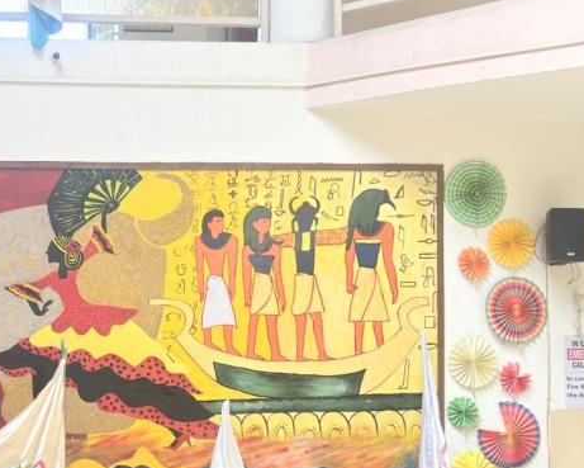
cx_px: 29
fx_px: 1124
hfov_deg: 27.8
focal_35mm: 65
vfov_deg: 23.1
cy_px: 386
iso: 160
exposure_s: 1/226
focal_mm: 6.76
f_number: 1.78
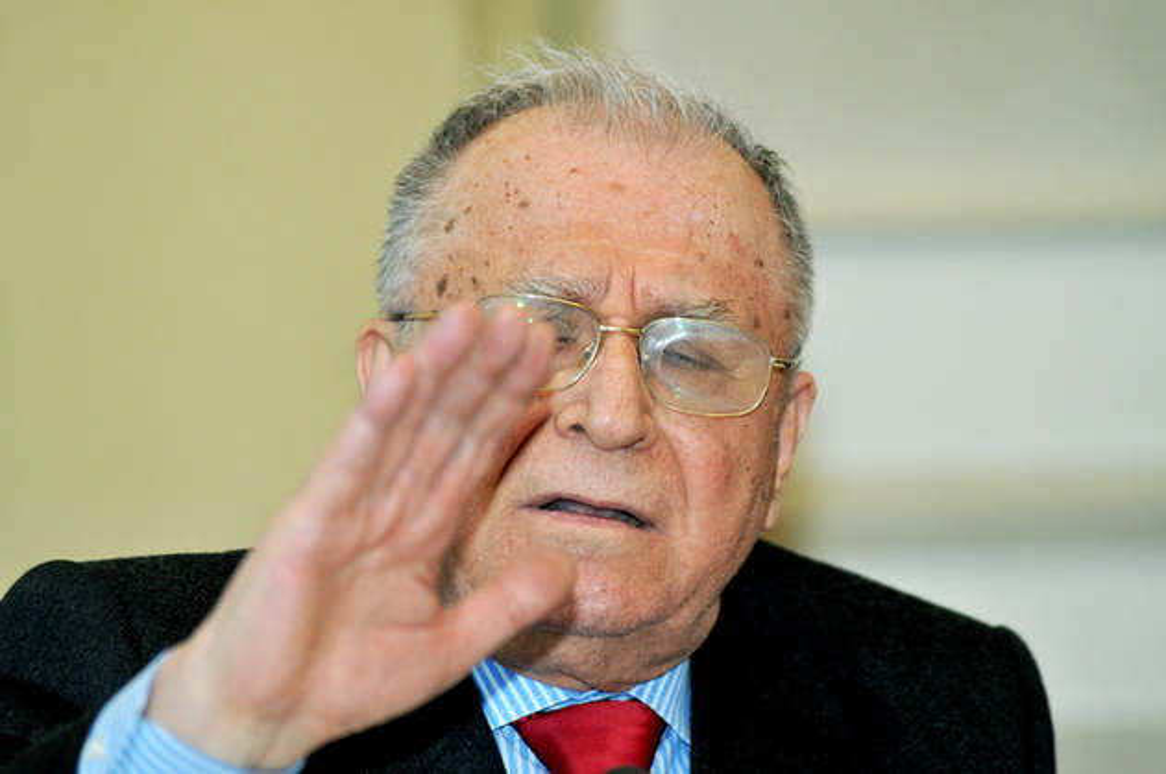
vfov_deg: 4.6
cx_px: 583
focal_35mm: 300
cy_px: 387
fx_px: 9704
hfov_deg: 6.9
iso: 640
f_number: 4
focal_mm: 200
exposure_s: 1/125
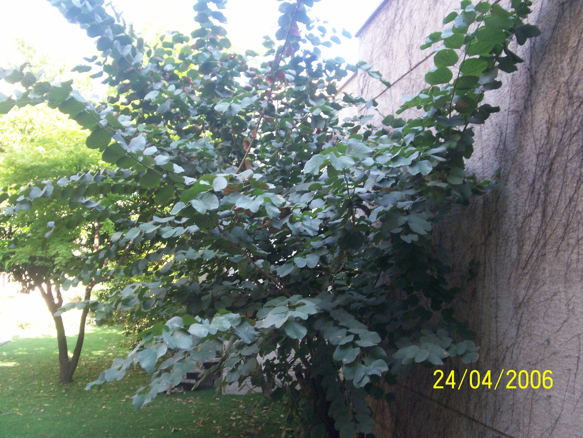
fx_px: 606
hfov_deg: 51.4
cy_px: 219
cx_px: 292
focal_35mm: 36
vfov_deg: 39.7
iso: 140
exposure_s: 1/37.2
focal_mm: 5.9
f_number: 4.5
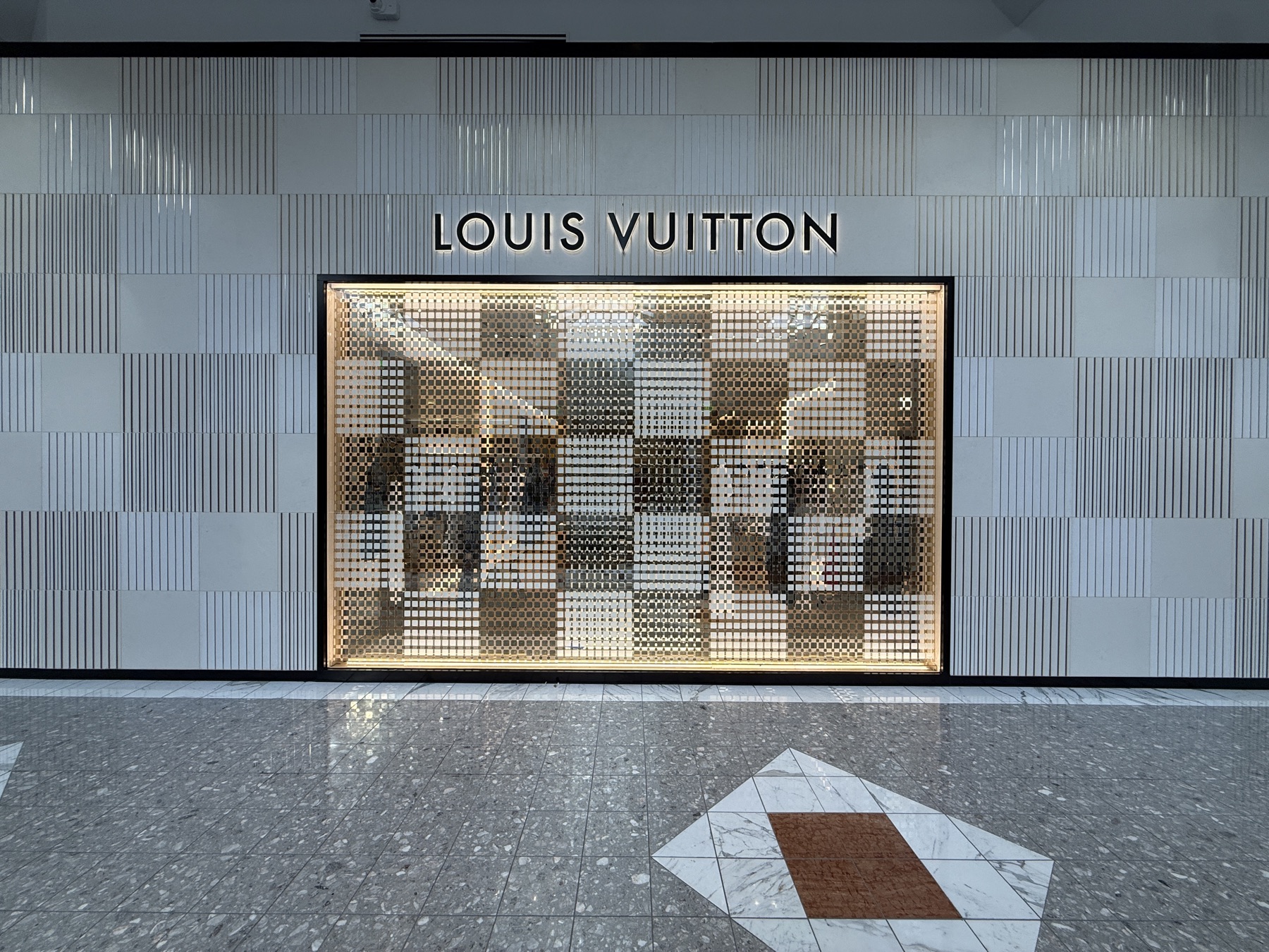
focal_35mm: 14
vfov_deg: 85.7
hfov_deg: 102.1
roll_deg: -0.9
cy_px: 476
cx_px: 634
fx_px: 513
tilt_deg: -0.4
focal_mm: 2.22
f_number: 2.2
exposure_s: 1/134
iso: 50
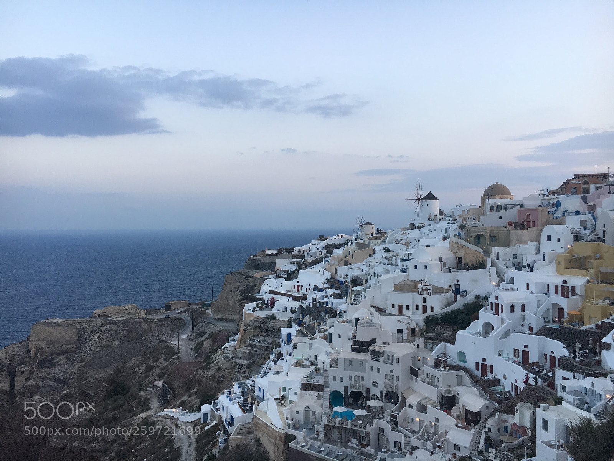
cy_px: 230
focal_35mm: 29
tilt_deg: -1.4
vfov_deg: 48.2
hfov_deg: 61.7
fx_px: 514
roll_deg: -0.3
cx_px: 307
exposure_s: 1/100
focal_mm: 4.15
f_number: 2.2
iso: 40
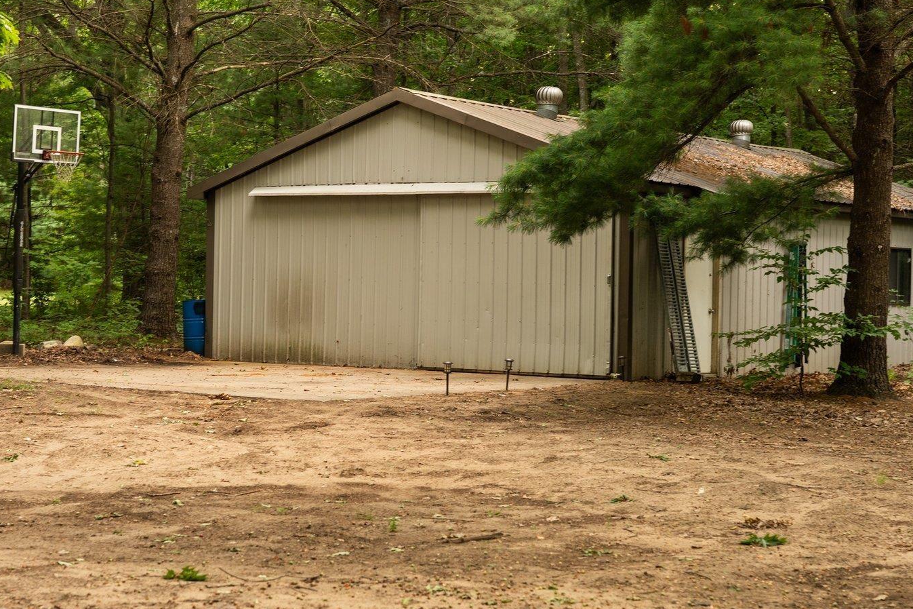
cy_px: 259
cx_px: 409
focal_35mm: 76
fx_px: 1927
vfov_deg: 17.9
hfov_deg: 26.6
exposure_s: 1/100
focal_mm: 50
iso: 320
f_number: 3.5
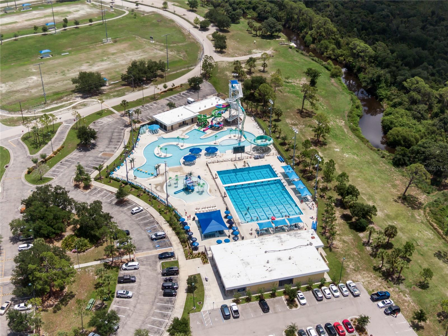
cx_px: 224
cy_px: 168
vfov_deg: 33.6
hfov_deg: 43.9
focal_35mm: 43
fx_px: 556
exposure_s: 1/1600
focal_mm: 7.39
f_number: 3.6
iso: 100
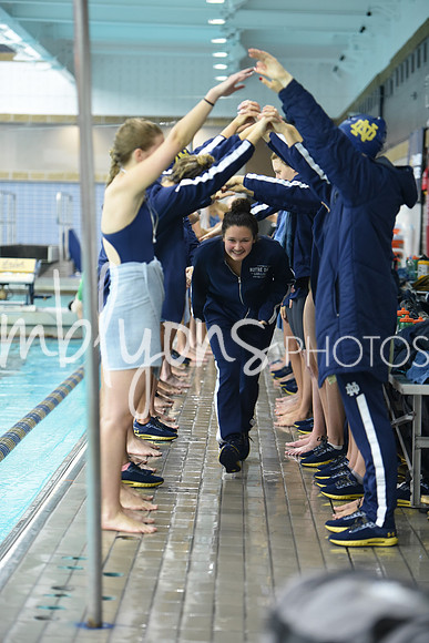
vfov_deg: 18.6
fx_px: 1965
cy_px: 322
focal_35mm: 110
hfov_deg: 12.5
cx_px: 214
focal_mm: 110
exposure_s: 1/320
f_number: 2.8
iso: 3200
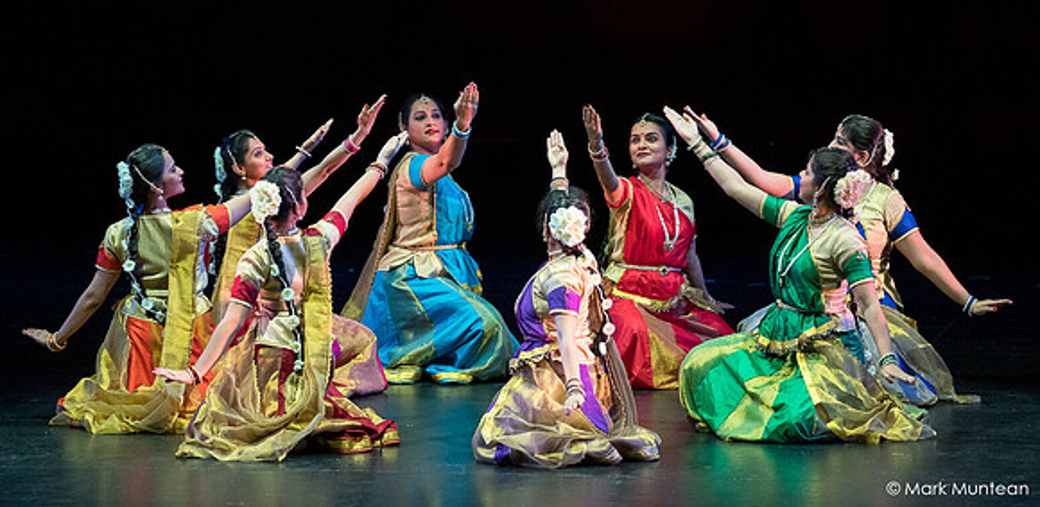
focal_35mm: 288
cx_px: 509
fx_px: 7700
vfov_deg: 3.8
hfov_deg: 7.7
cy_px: 188
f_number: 4
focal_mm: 200
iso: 6400
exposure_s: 1/100
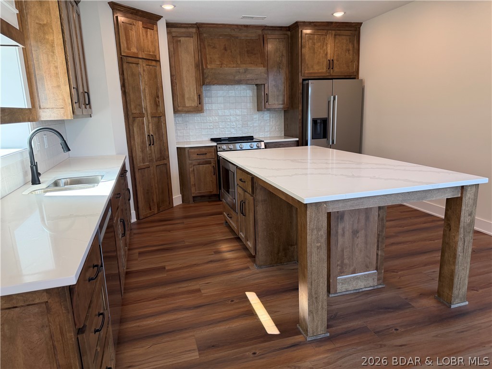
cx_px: 246
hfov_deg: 71.6
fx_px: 341
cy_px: 184
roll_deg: +2.0
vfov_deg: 56.8
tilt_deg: -12.1
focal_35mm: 24
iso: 125
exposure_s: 1/210
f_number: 1.78
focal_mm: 6.76
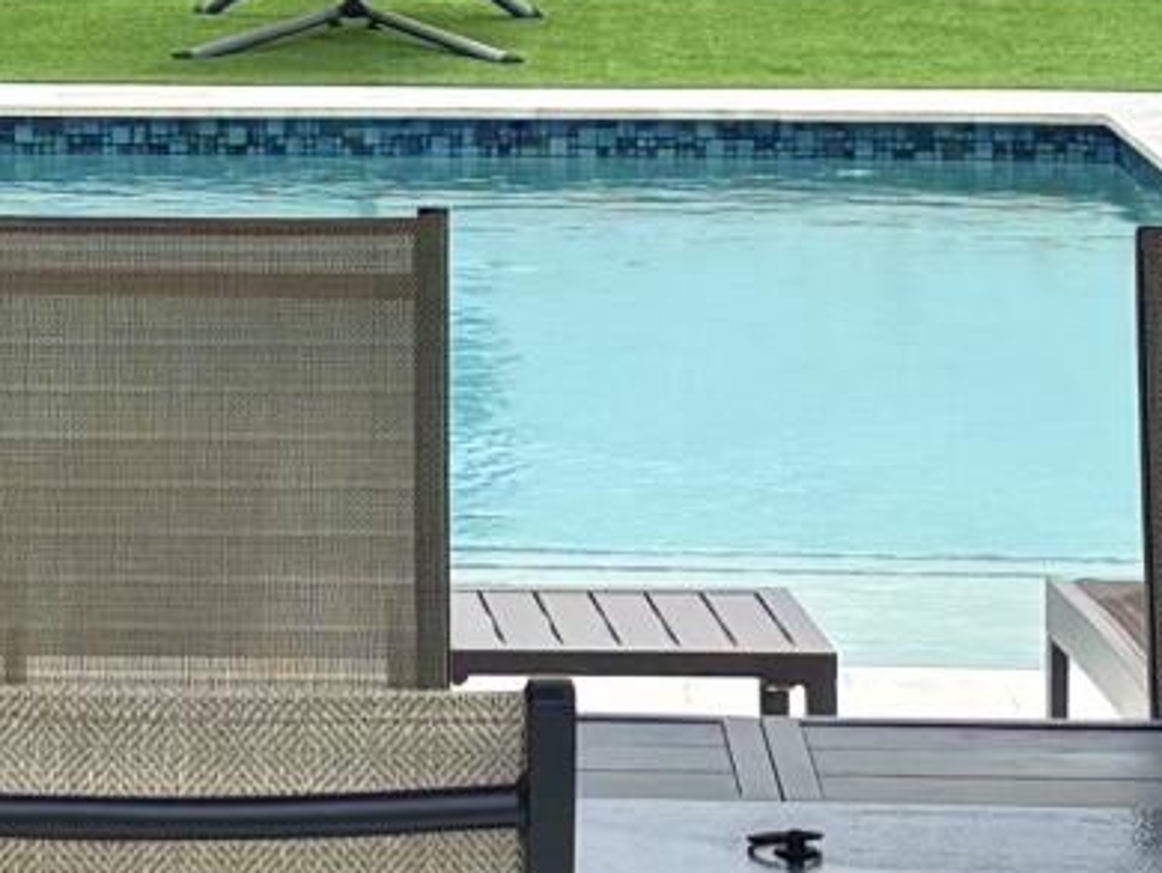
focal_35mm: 200
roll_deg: -0.2
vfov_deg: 7.3
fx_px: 6718
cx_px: 27
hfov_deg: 9.8
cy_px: -355
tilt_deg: +0.6
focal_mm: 5.96
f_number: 1.6
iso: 50
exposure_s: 1/2062
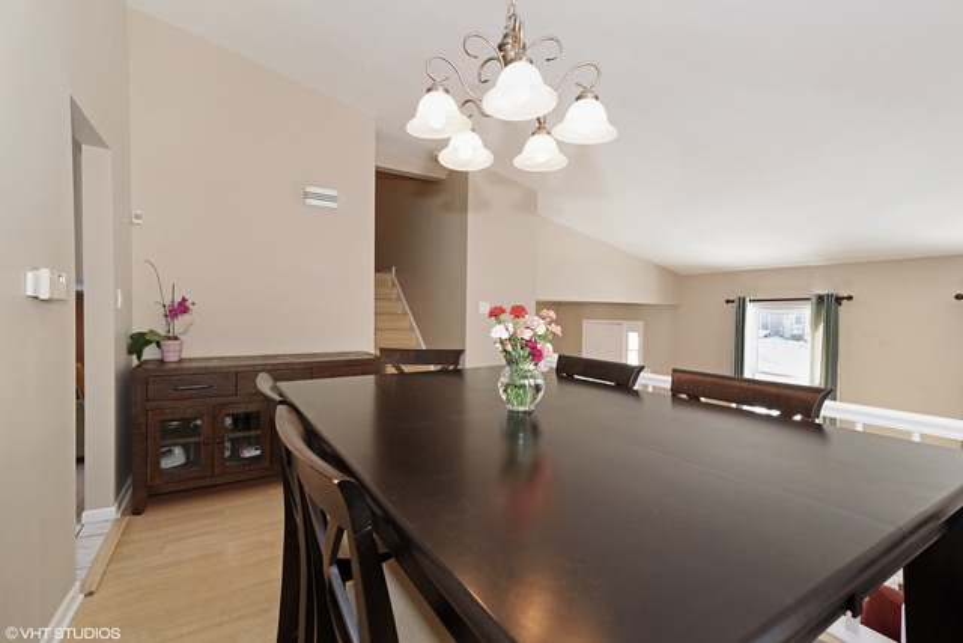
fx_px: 428
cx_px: 482
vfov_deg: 73.8
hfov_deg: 96.7
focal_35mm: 16
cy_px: 322
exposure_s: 1/13
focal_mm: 16
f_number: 8
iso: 200
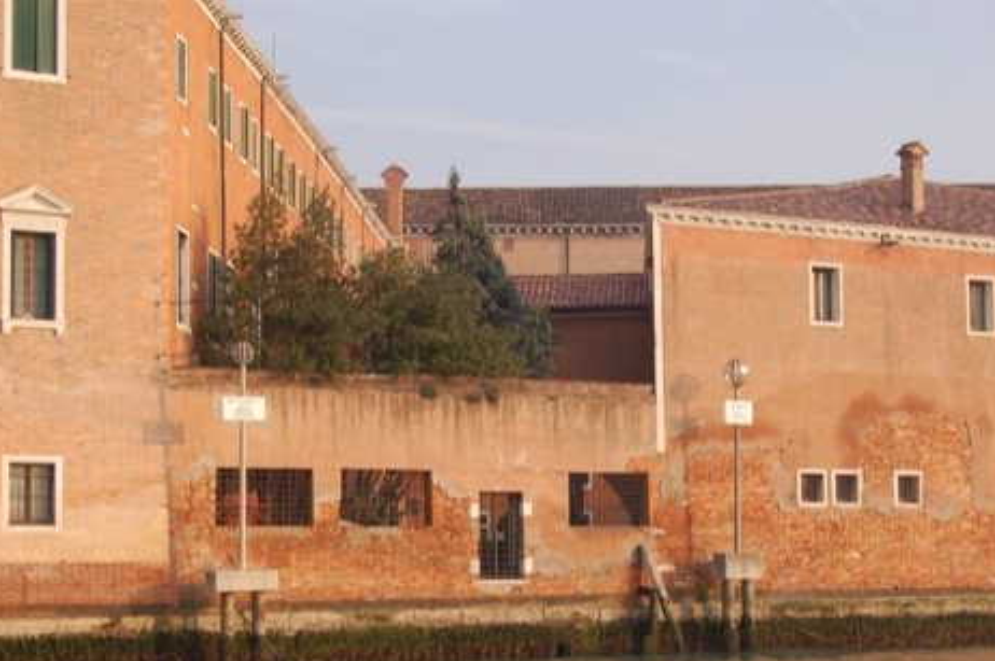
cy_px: 455
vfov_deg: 17.2
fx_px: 2181
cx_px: 605
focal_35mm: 79
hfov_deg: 25.6
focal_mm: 38
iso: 200
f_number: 7.1
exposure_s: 1/200
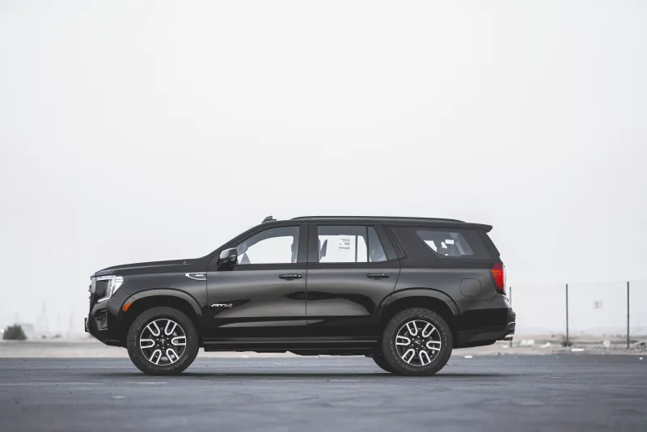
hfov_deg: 23.9
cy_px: 216
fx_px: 1528
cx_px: 324
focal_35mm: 85
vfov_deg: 16.1
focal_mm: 85
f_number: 1.4
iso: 320
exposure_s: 1/320
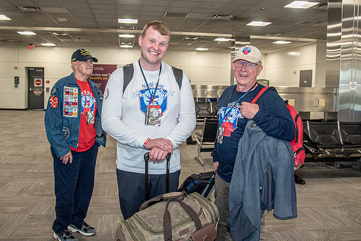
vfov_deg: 38.8
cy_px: 107
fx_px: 341
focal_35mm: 34
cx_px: 165
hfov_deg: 55.7
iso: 1000
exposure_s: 1/125
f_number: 4
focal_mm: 24
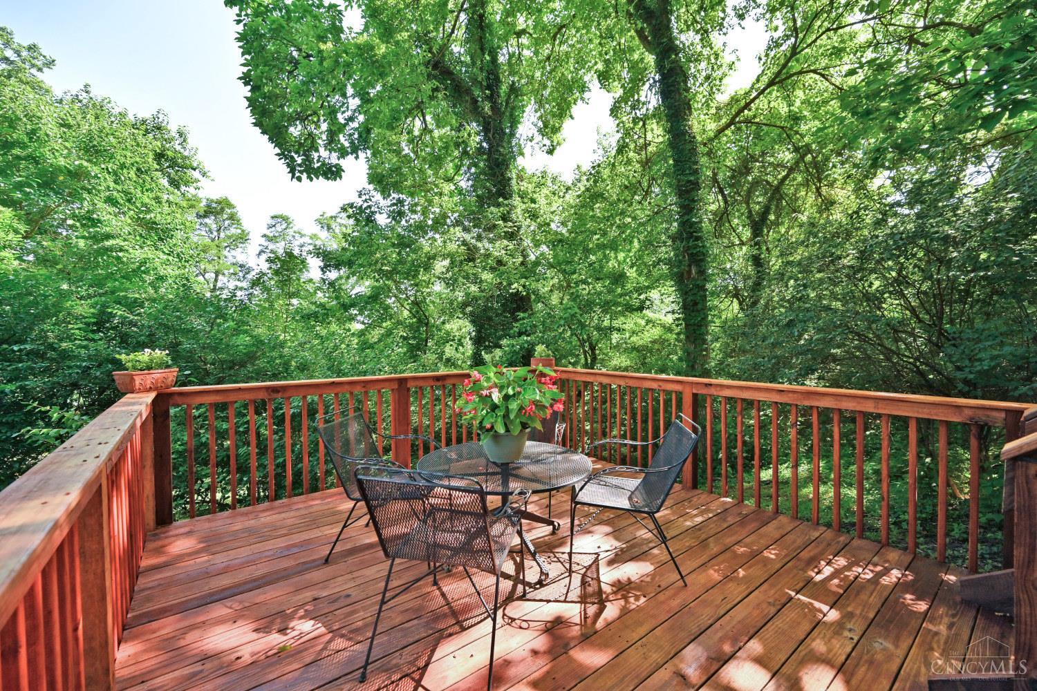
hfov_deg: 104.3
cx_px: 518
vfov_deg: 81.2
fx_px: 403
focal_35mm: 14
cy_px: 346
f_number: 5
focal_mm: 14
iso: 200
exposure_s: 1/250
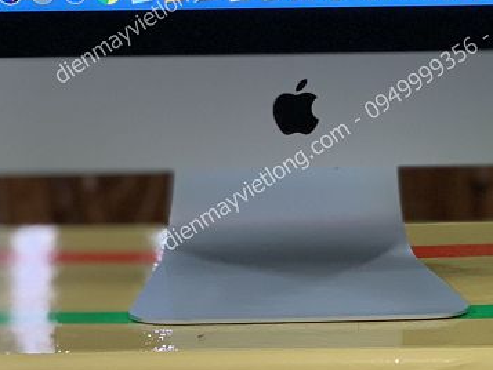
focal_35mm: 149
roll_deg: +1.4
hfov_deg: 13.2
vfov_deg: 9.8
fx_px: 2123
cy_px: -54
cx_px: 283
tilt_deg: -1.3
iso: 160
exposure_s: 1/50
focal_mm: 6
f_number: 2.4
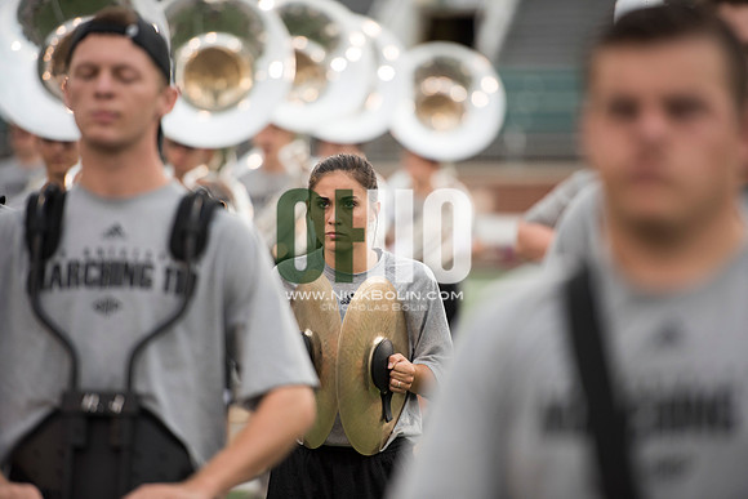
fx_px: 4156
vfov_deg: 6.9
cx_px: 374
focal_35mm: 200
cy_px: 250
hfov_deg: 10.3
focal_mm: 200
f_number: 2.8
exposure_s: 1/1250
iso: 1000
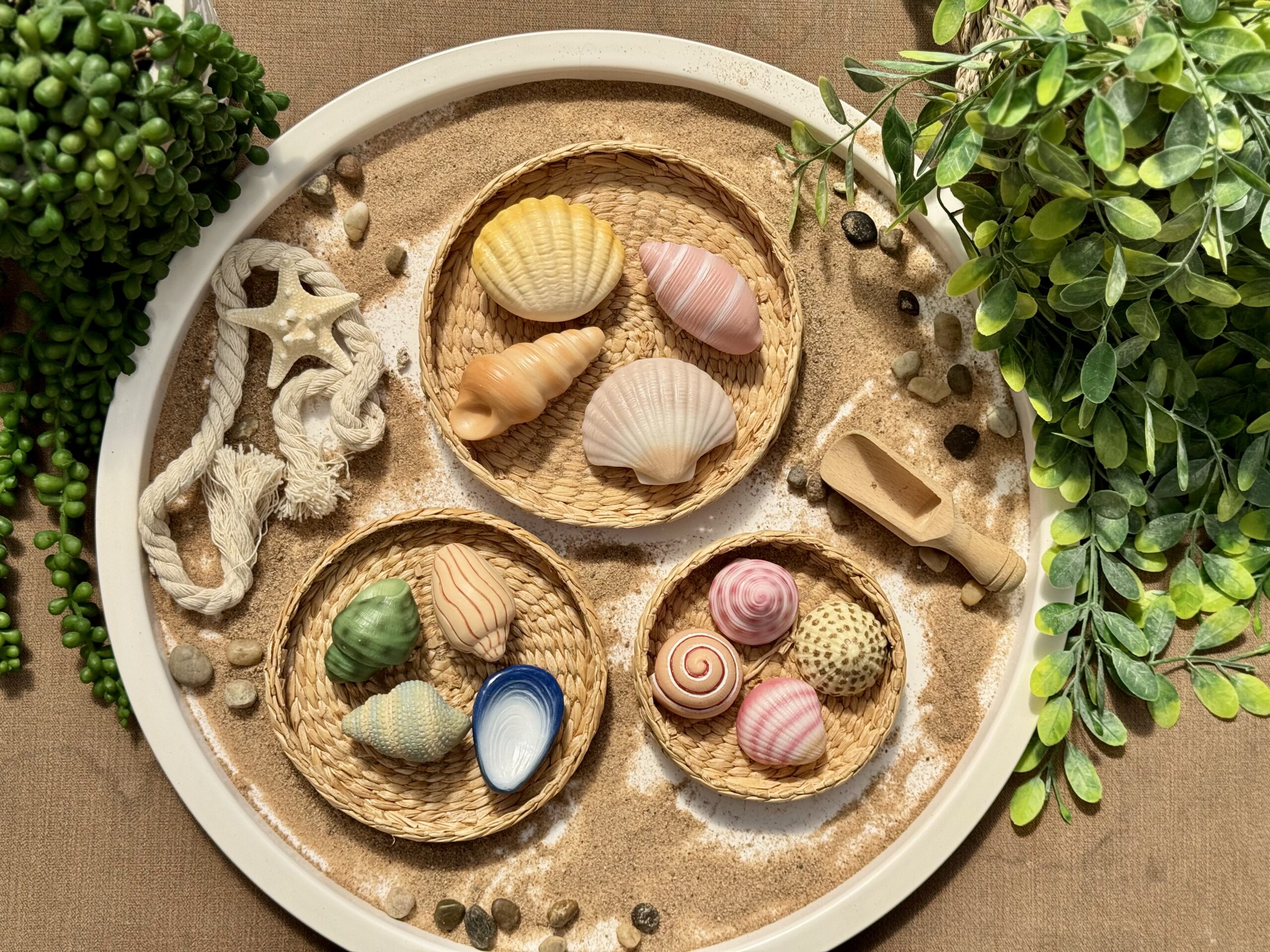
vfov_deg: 30.3
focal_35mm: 48
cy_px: 476
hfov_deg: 39.7
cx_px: 635
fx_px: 1761
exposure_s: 1/3425
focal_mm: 6.76
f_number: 1.78
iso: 64
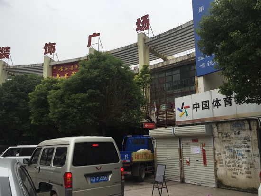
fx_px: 219
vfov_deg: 48.3
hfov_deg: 61.6
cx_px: 130
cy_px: 98
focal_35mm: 29
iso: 32
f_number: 2.2
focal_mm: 4.15
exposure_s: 1/898
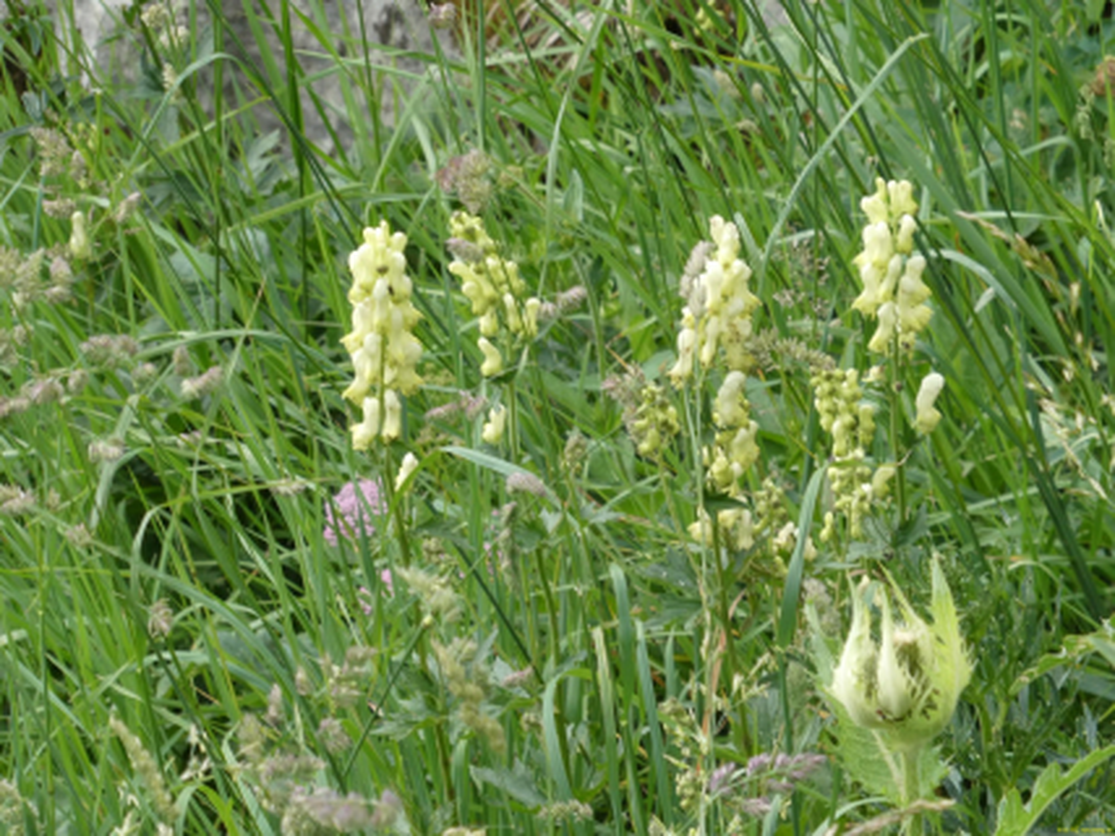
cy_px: 418
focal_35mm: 373
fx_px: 12011
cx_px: 558
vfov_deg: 4.0
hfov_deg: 5.3
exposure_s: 1/125
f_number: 6
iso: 160
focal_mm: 66.8
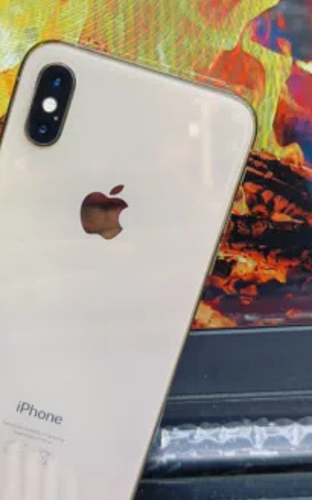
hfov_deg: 20.9
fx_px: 843
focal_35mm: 62
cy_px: 245
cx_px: 94
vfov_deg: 33.0
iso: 125
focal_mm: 5.59
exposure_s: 1/60
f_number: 1.8
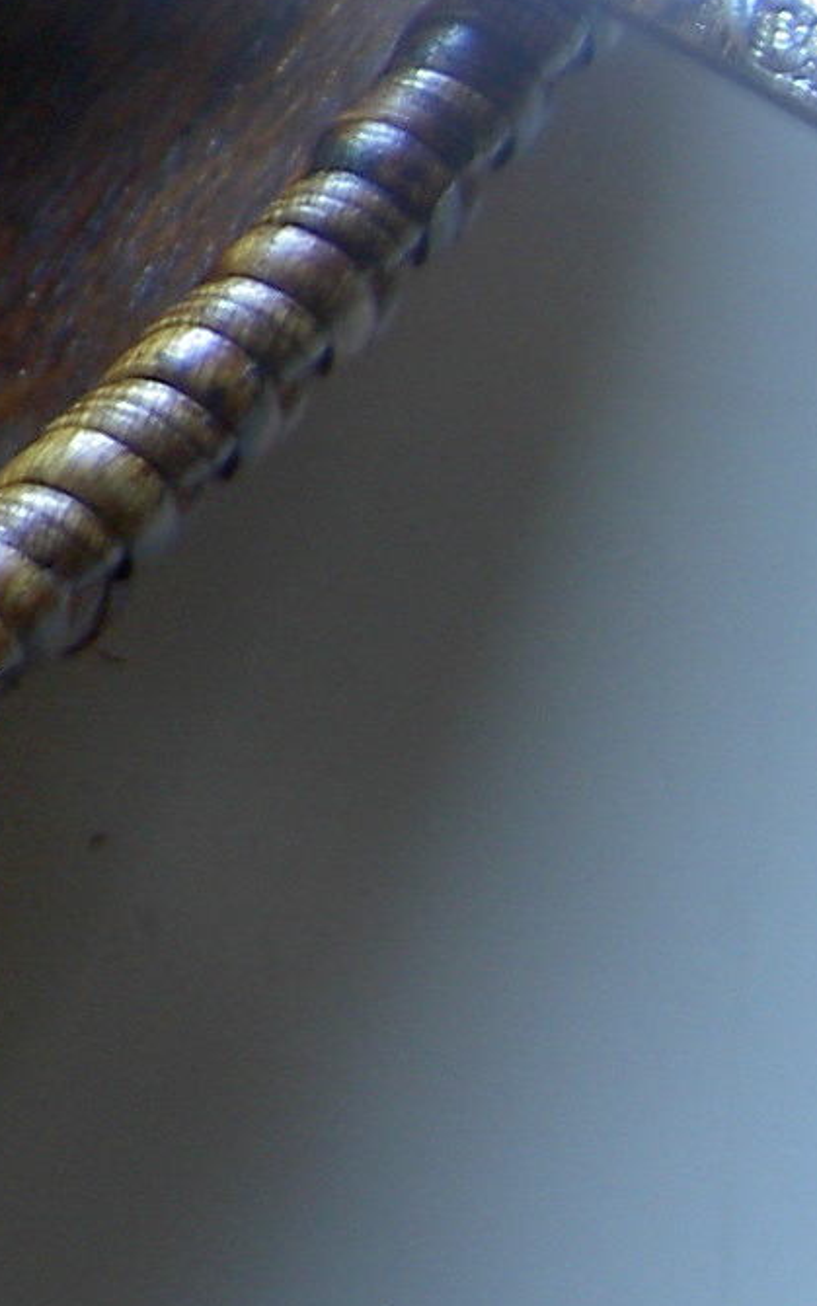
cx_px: -1306
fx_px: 5698
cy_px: -144
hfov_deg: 7.5
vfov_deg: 12.8
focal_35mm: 160
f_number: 2.8
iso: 100
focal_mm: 8
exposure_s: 1/8
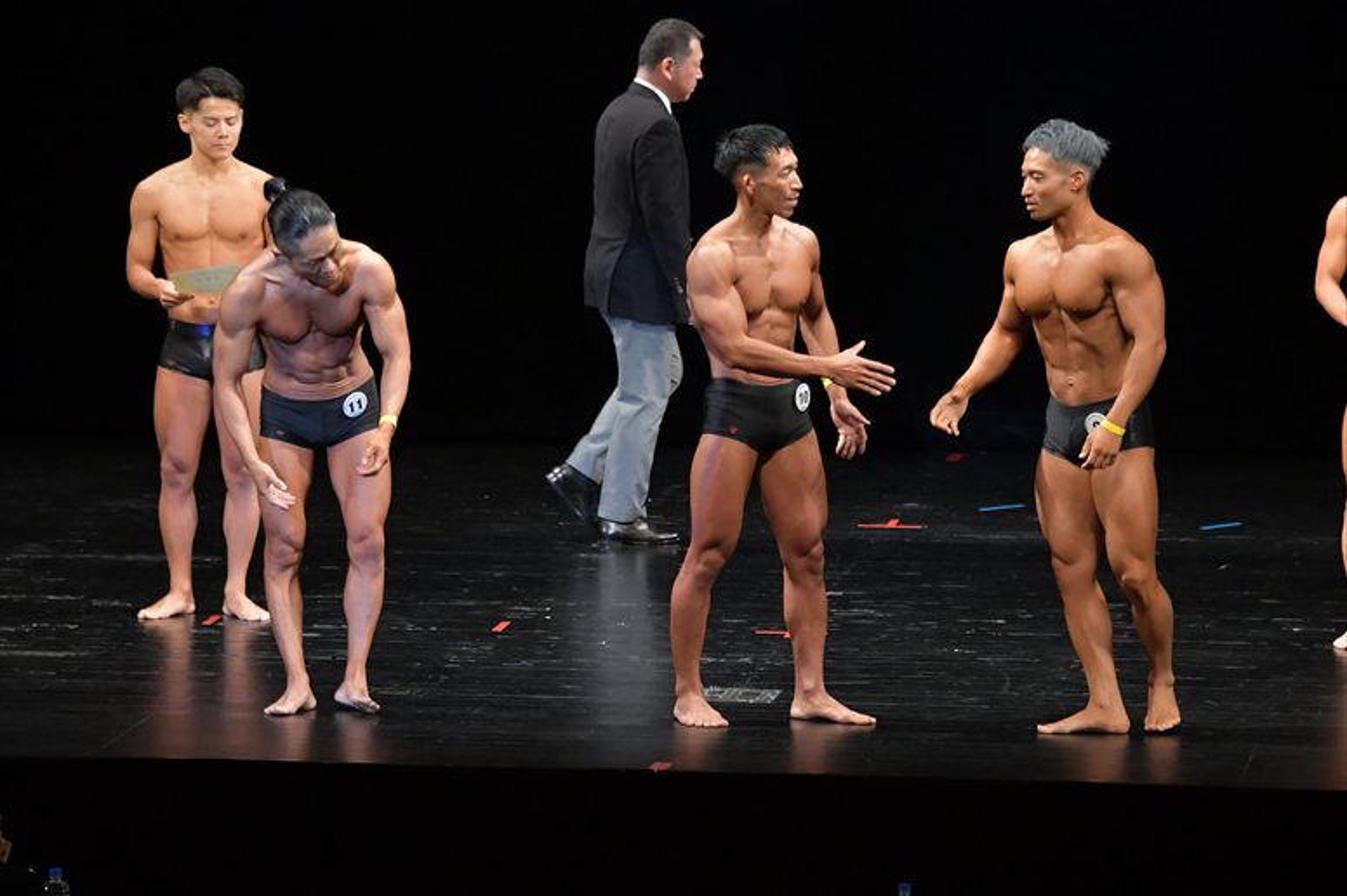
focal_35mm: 202
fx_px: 7555
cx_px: 674
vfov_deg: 6.8
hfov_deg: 10.2
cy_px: 448
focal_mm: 135
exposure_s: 1/400
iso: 3200
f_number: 5.6
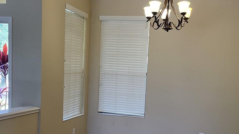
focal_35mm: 54
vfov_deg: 21.9
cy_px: 110
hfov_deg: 38.5
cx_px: 130
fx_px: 342
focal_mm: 5.4
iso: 80
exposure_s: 1/60
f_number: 1.8
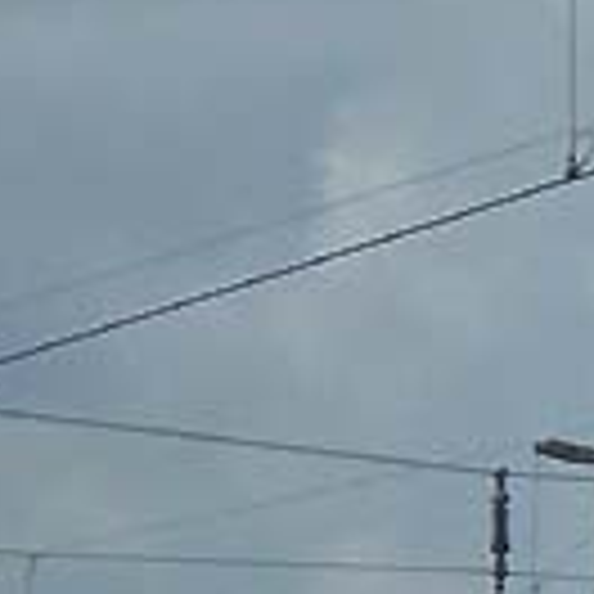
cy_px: 1078
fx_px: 6115
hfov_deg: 5.1
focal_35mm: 315
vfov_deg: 5.5
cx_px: 2169
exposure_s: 1/640
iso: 250
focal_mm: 18.66
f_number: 5.6
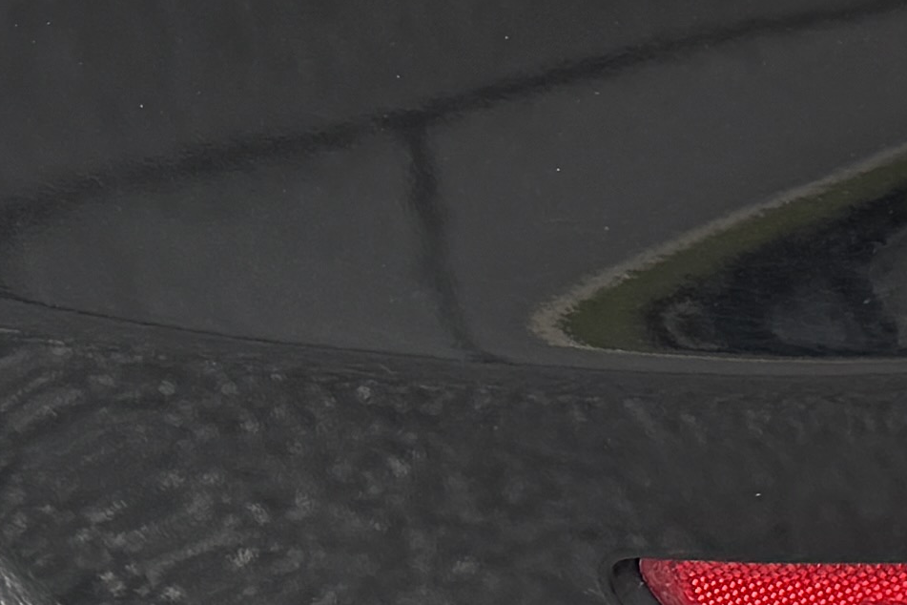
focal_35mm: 150
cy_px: -1181
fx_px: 3779
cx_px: 2136
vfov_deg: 7.9
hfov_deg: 11.5
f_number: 1.78
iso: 80
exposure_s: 1/750
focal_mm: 6.76
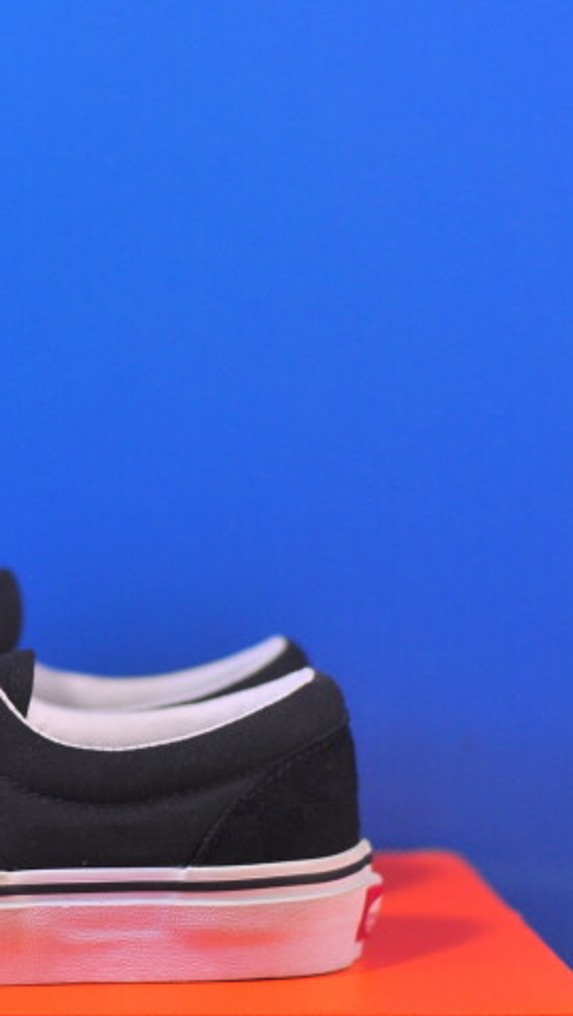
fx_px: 3533
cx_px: -121
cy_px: 553
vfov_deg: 16.4
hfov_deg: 9.2
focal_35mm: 131
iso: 250
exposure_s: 1/320
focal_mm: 50
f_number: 2.5
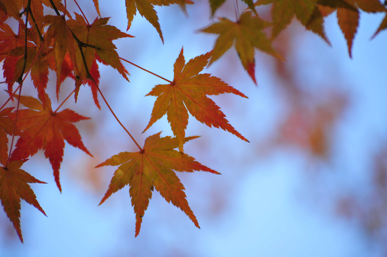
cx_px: 194
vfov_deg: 4.6
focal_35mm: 300
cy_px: 128
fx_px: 3224
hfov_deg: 6.9
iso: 200
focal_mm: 300
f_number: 5.6
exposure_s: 1/100
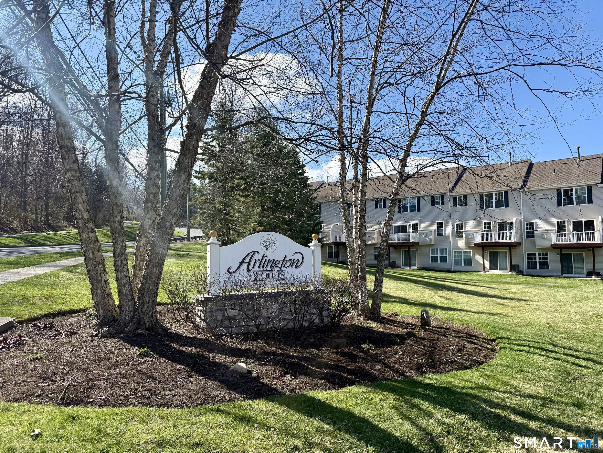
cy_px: 226
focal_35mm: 24
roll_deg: +0.7
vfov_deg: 56.8
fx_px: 418
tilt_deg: +2.3
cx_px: 302
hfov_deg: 71.6
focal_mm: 6.76
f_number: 1.78
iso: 80
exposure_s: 1/2703
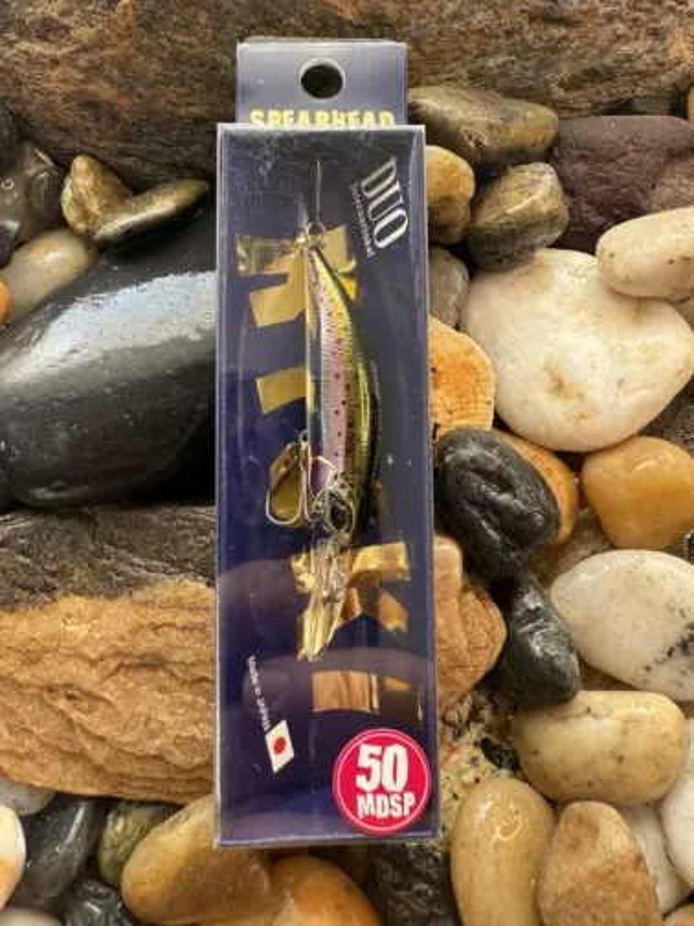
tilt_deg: -73.0
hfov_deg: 56.8
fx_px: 642
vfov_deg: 71.6
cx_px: 347
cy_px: 463
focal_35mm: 24
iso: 100
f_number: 2.2
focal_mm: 2.22
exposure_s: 1/99
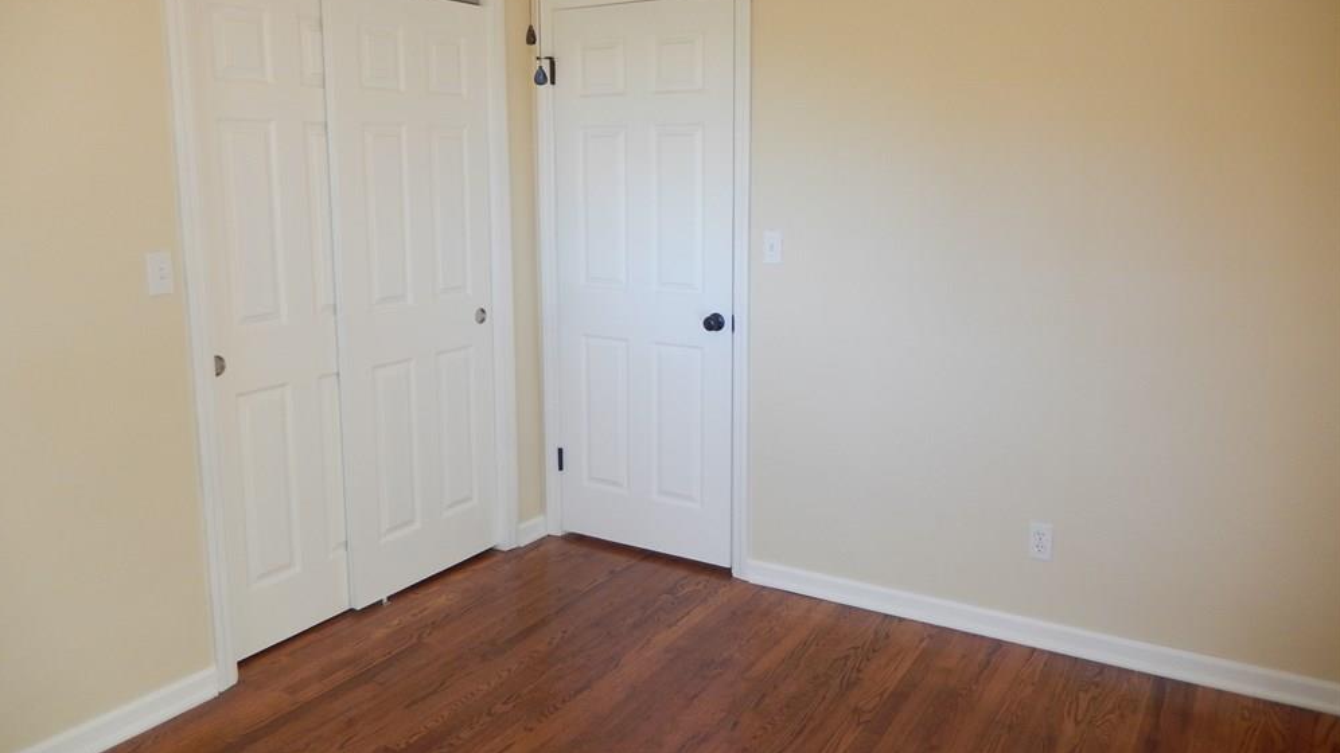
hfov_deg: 67.9
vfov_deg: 41.4
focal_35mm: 28
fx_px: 995
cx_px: 655
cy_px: 325
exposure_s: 1/30
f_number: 3.4
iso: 200
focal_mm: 4.5
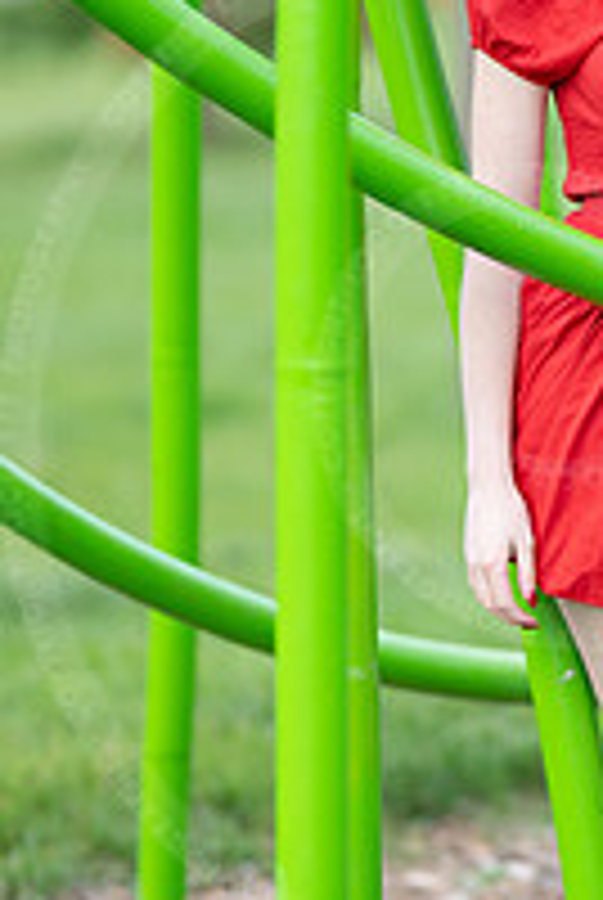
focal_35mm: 191
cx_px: 603
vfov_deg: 10.8
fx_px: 4782
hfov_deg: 7.2
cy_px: 459
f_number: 1.2
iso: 125
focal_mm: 85
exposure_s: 1/320
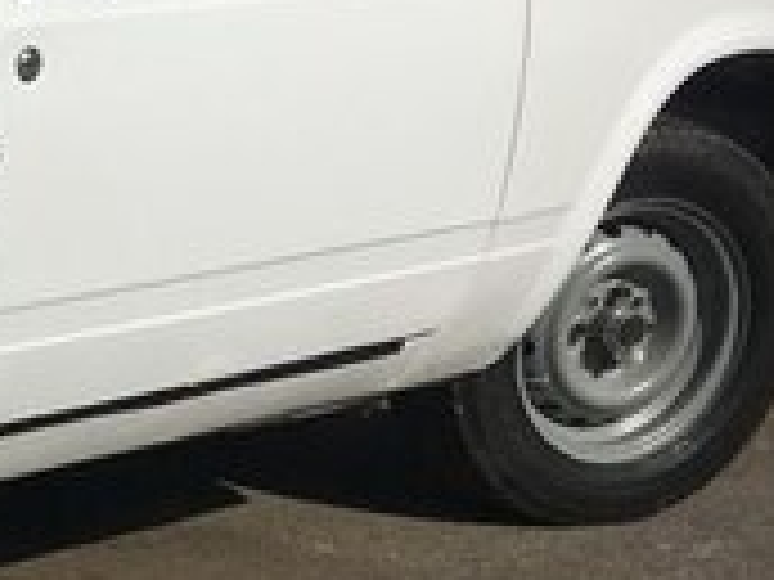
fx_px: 2482
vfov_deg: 13.3
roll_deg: -2.4
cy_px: 416
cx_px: -702
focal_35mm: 111
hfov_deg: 14.9
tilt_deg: -15.5
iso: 25
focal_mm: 4.15
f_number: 2.2
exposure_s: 1/4049
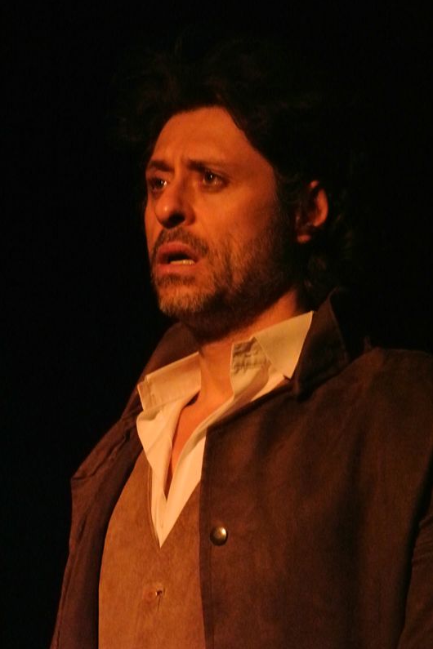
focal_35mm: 299
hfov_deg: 4.6
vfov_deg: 6.9
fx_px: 5394
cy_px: 324
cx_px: 218
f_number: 5.6
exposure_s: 1/50
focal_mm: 110
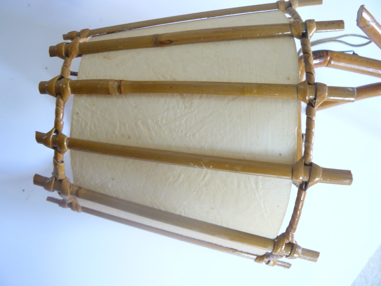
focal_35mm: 36
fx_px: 396
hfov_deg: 51.4
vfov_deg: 39.7
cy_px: 143
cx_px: 190
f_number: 2.8
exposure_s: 1/15
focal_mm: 6
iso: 200
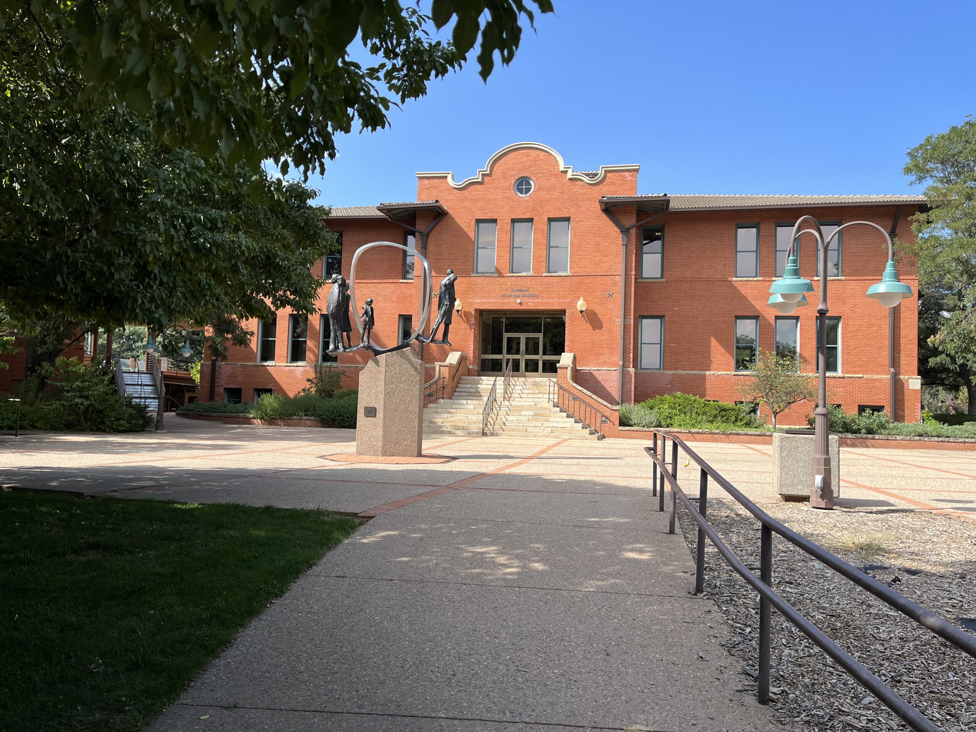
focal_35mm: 26
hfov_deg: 67.3
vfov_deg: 53.1
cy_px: 366
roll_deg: -1.2
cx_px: 488
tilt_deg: +3.1
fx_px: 733
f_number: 1.6
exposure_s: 1/1862
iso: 50
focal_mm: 5.1
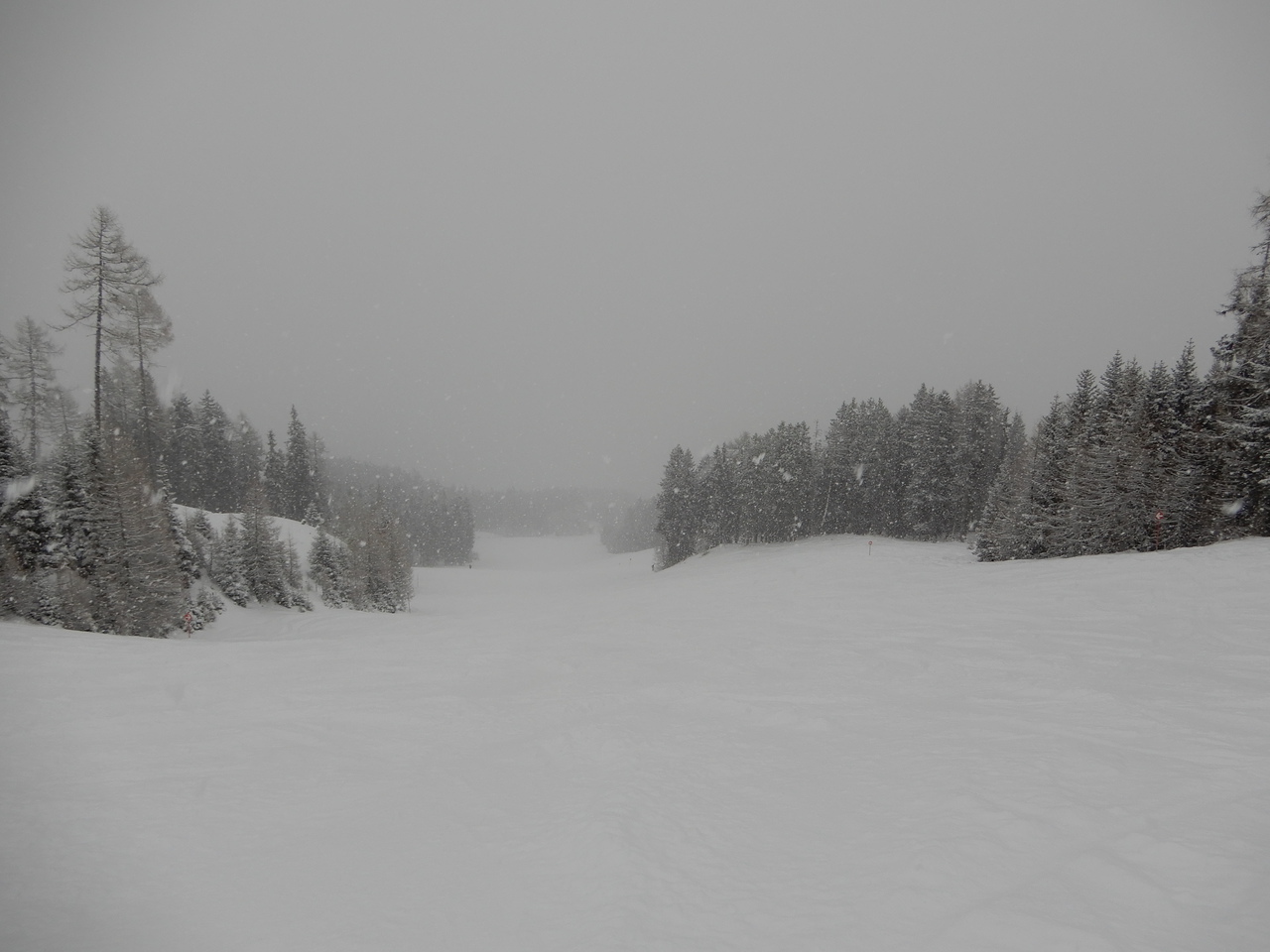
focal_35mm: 24
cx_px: 635
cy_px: 476
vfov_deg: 56.8
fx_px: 881
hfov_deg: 71.6
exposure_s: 1/320
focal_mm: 4.3
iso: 80
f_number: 3.4
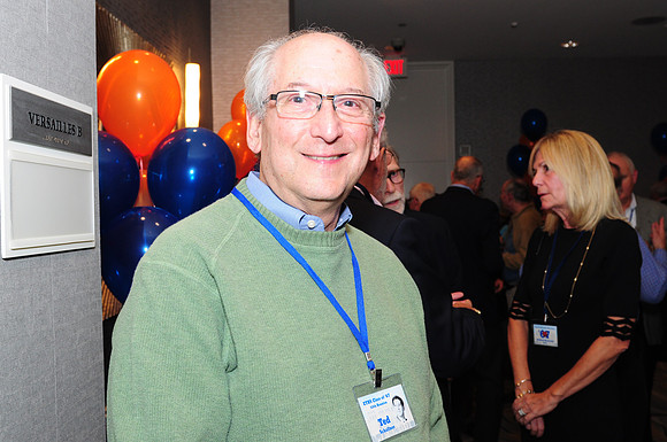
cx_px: 334
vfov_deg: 36.8
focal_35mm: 36
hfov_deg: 53.2
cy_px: 221
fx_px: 666
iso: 500
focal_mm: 24
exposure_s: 1/60
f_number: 5
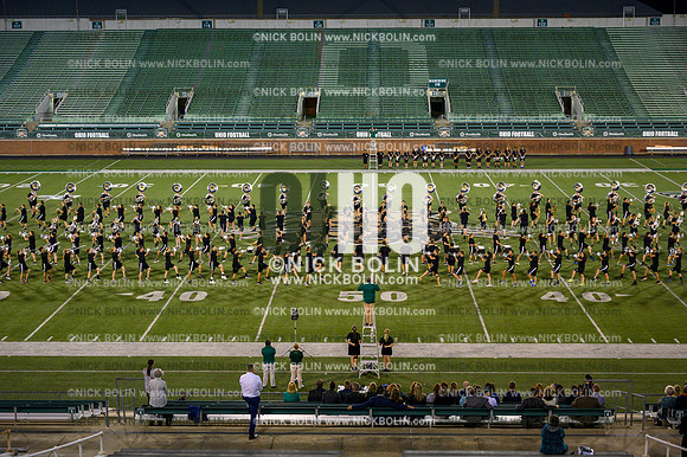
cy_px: 228
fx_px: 1030
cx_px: 344
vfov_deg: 25.0
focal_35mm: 54
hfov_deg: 36.9
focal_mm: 54
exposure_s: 1/1000
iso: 4000
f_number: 4
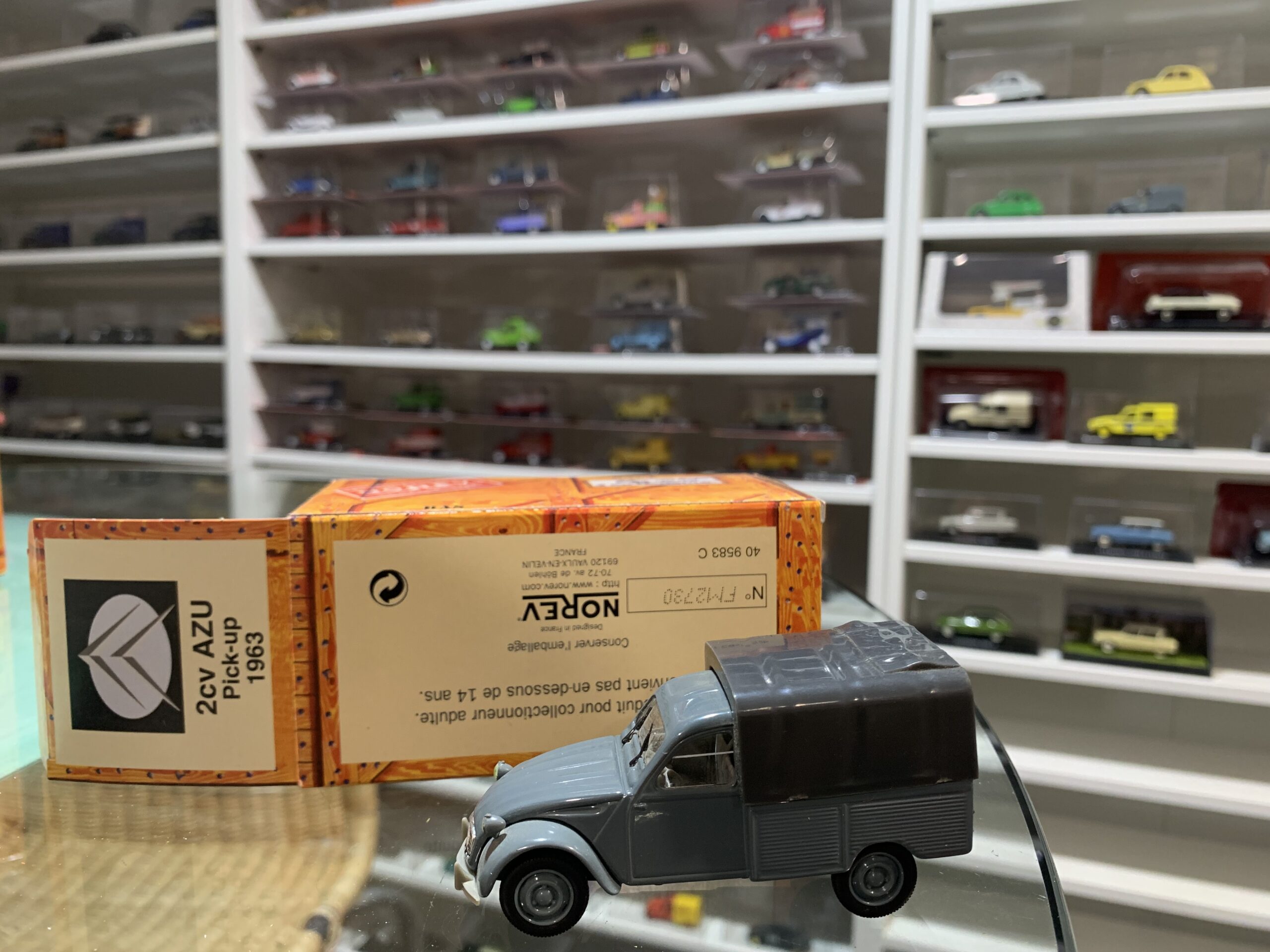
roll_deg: -1.3
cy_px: 476
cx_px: 635
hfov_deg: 67.3
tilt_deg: -6.9
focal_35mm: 26
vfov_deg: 53.1
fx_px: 954
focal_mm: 4.25
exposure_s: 1/50
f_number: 1.8
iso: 160
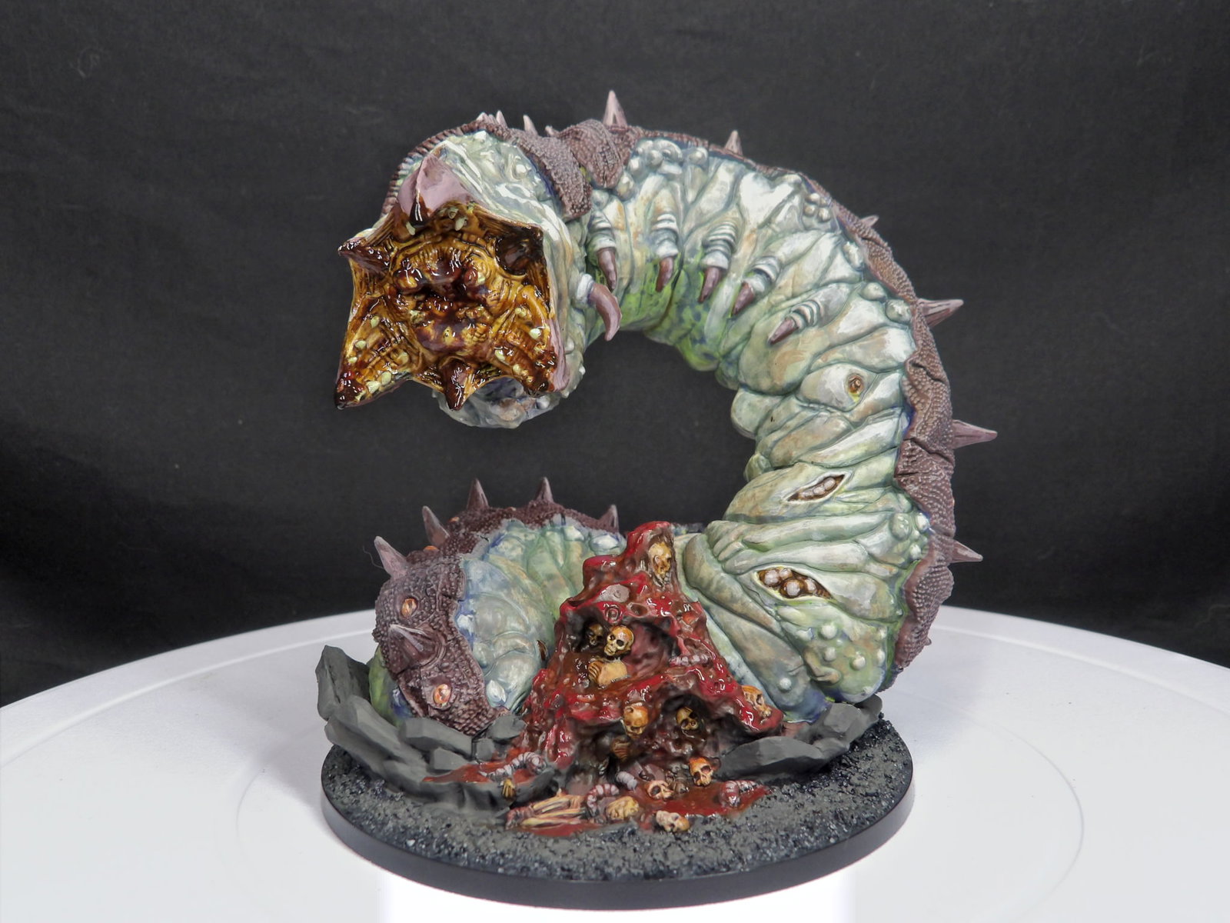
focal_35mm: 33
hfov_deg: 55.4
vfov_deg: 42.9
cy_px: 462
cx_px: 615
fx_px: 1173
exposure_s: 1/10
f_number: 3.6
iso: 215
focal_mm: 5.9
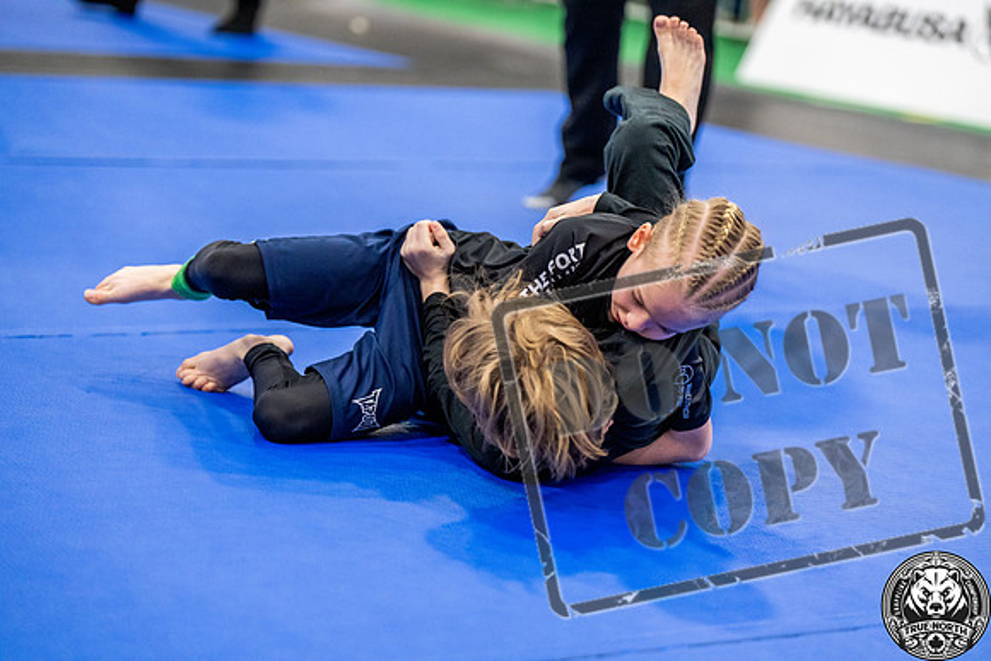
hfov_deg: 15.9
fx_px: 3552
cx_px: 496
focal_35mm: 129
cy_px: 330
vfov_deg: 10.6
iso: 5000
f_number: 2.8
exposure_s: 1/500
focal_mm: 129
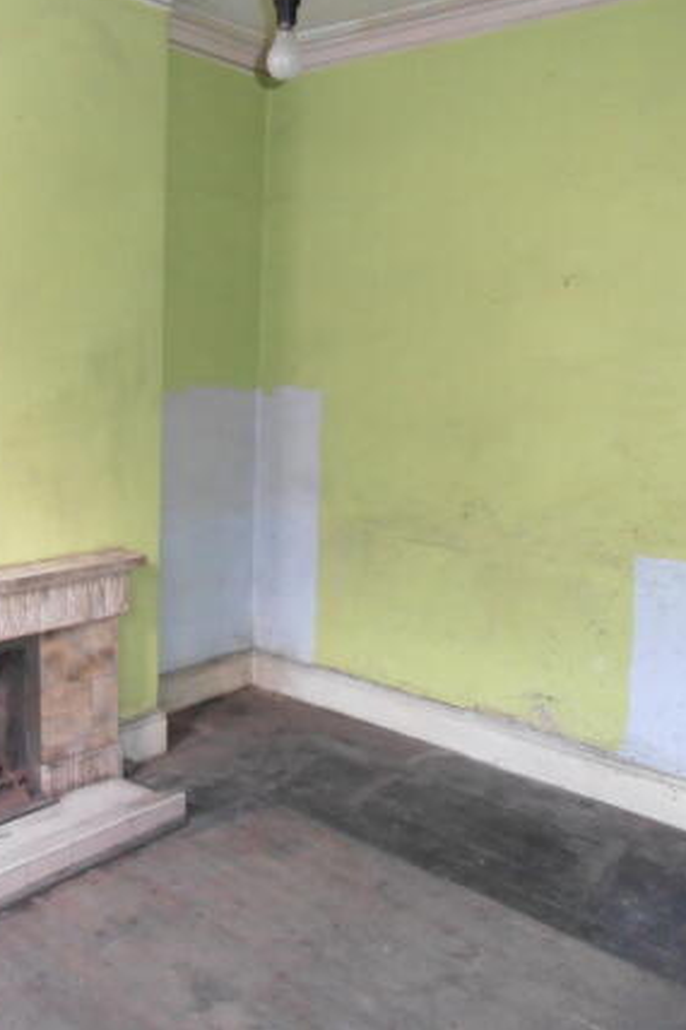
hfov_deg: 38.5
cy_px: 507
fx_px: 973
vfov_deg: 55.8
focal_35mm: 34
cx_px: 242
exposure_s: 1/30
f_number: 3
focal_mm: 4.2
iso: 400
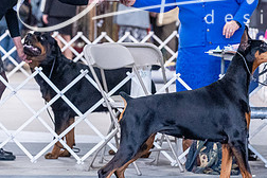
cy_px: 50
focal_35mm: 290
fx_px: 2151
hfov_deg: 7.1
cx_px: 171
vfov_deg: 4.7
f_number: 5
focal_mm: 126
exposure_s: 1/320
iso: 6400
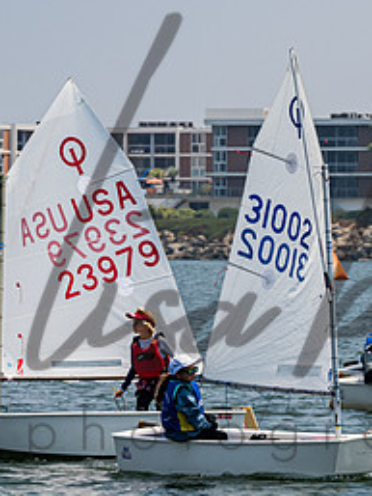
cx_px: 461
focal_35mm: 411
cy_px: 222
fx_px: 5884
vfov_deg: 4.8
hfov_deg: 3.6
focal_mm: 150
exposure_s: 1/2000
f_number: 7.1
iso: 320
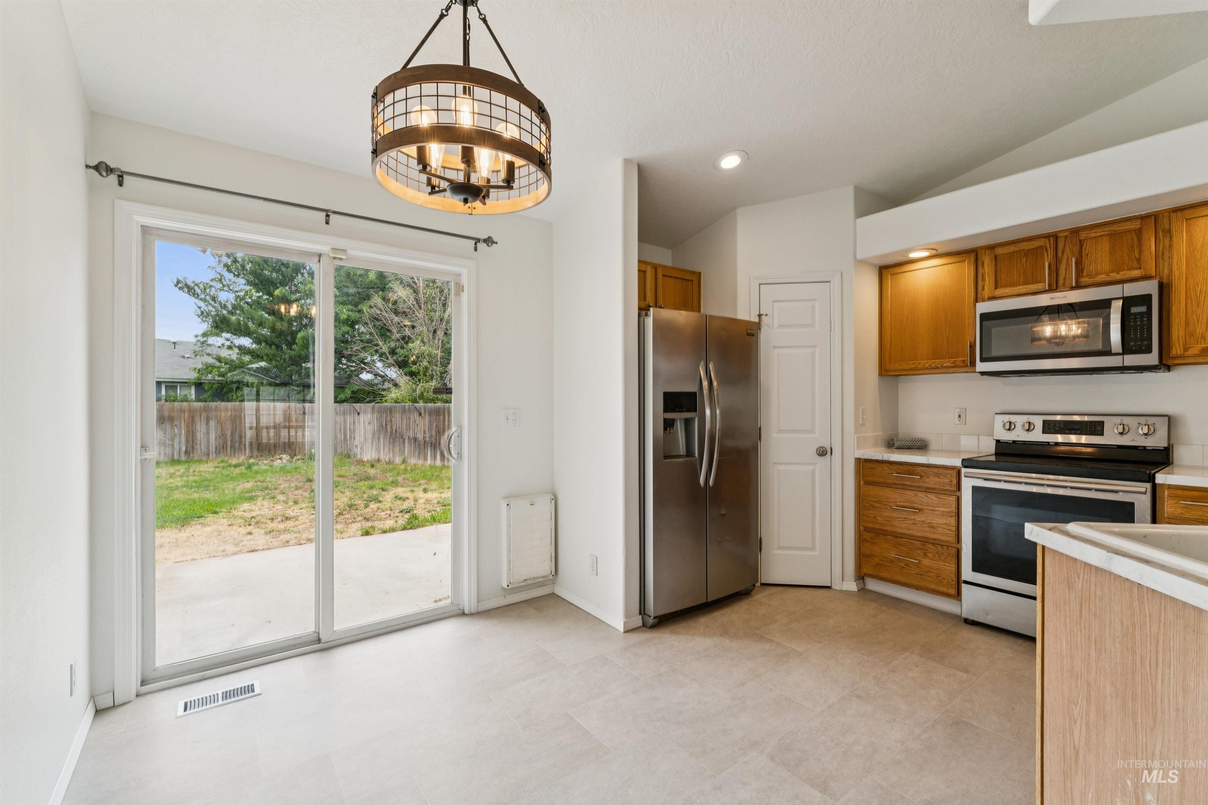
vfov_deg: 74.8
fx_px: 527
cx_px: 604
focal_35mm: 16
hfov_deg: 97.8
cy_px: 402
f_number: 13
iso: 400
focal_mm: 15.7
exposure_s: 1/30
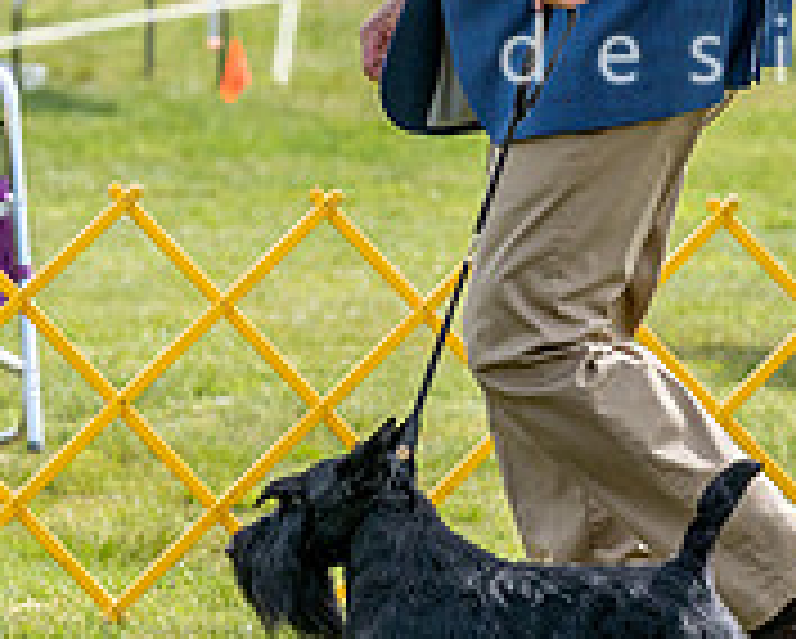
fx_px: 12547
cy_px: 257
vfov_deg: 2.9
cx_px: 331
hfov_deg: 3.6
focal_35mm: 532
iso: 500
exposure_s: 1/1250
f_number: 5.6
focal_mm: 143
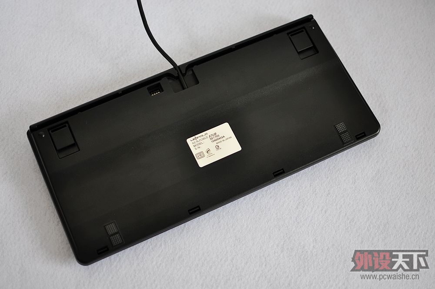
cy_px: 144
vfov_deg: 25.7
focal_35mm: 52
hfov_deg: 37.9
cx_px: 218
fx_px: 634
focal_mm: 35
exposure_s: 1/80
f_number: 1.8
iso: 200
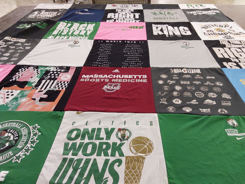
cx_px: 122
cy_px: 92
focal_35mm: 28
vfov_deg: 49.7
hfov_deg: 63.4
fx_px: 198
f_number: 1.9
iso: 125
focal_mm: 2.91
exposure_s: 1/60
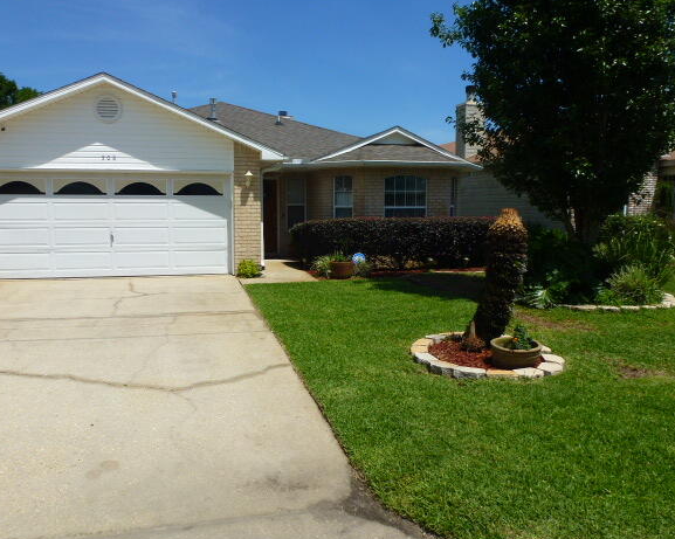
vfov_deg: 54.9
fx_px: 519
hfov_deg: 65.9
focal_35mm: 26
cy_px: 272
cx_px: 309
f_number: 4
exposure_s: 1/1300
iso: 100
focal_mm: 4.3
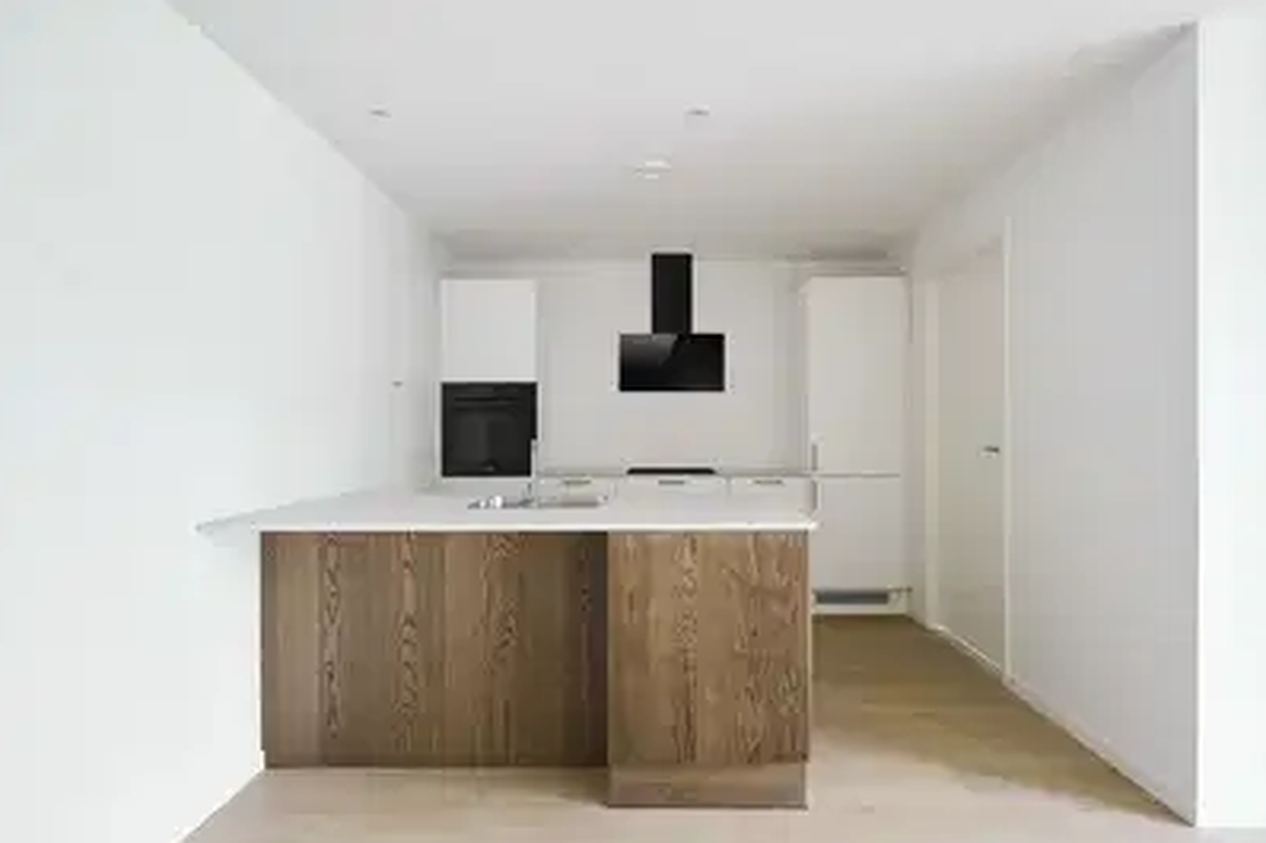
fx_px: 668
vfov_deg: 64.5
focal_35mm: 19
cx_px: 652
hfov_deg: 86.9
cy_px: 433
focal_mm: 18
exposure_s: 1/40
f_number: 2.8
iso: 640
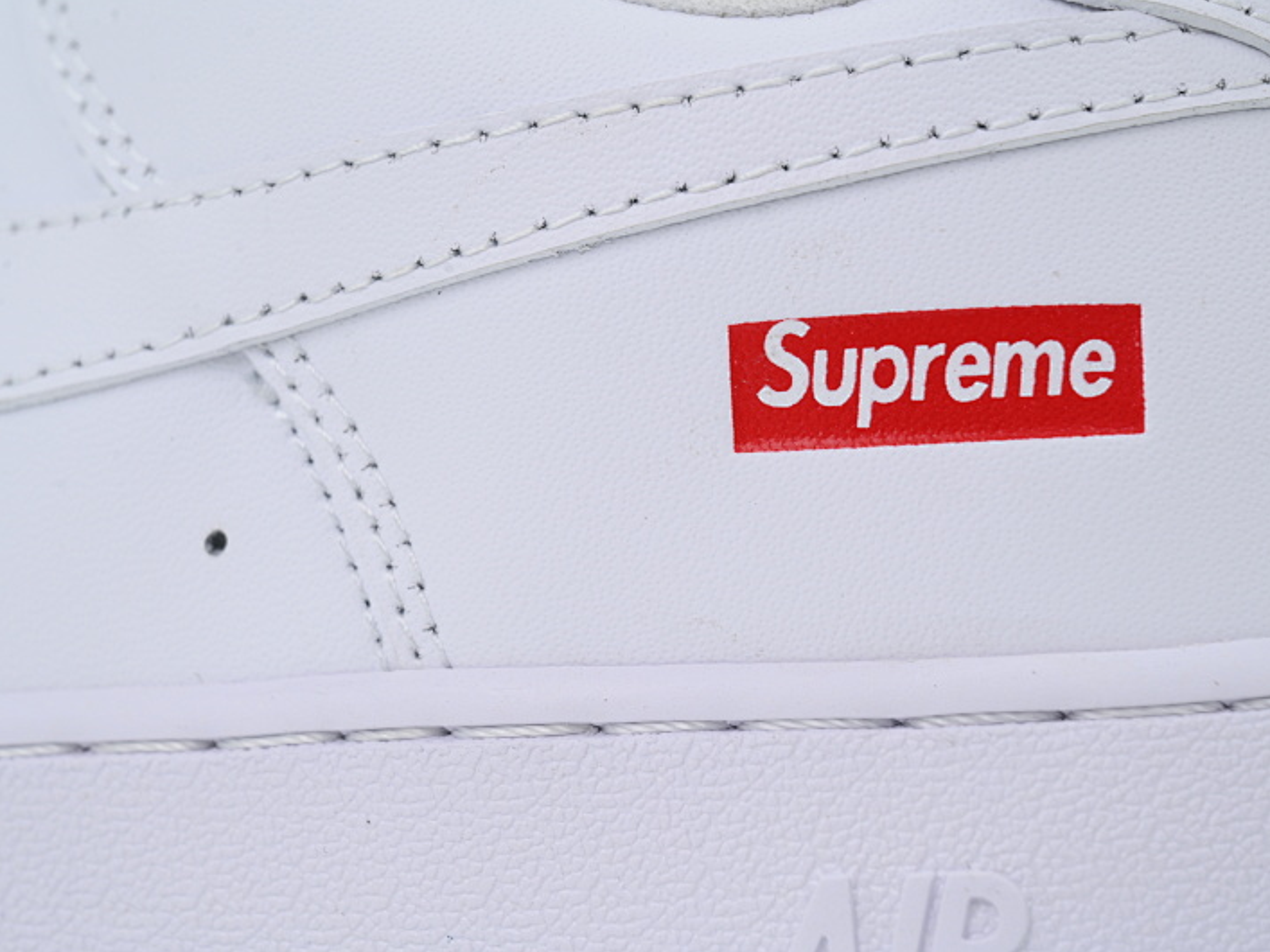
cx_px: 659
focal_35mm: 111
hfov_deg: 17.7
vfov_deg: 13.3
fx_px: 4072
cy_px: 475
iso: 400
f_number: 13
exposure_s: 1/100
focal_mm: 102
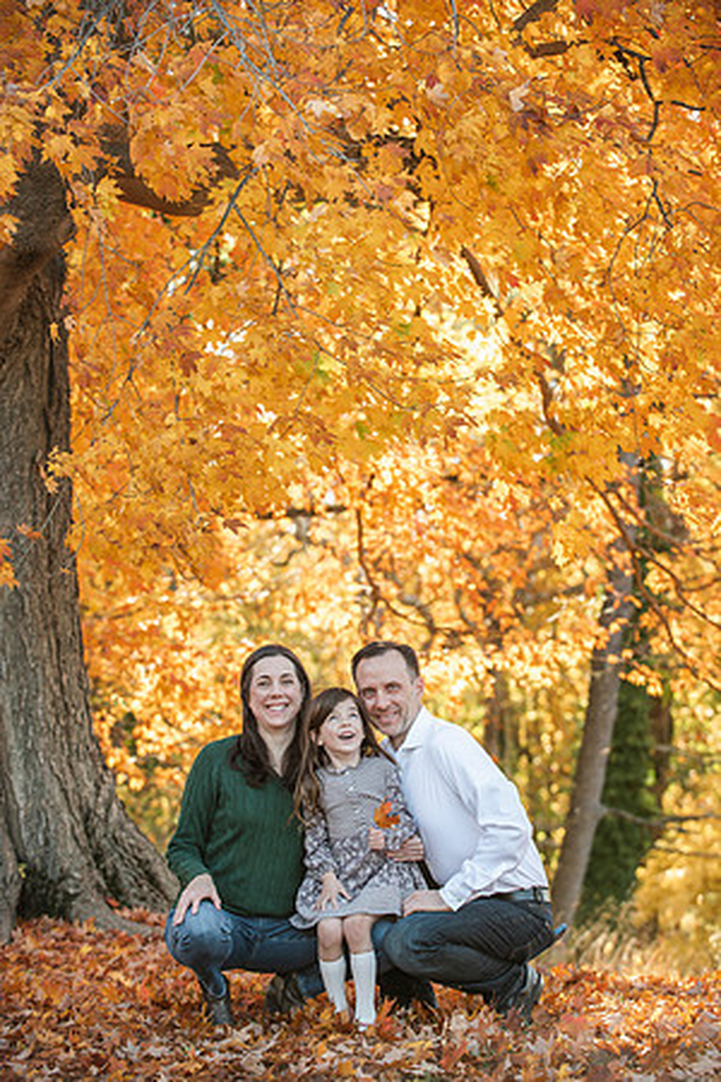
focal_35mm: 98
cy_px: 541
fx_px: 2944
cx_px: 360
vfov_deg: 20.8
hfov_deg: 14.0
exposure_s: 1/400
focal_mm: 98
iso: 500
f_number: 4.5
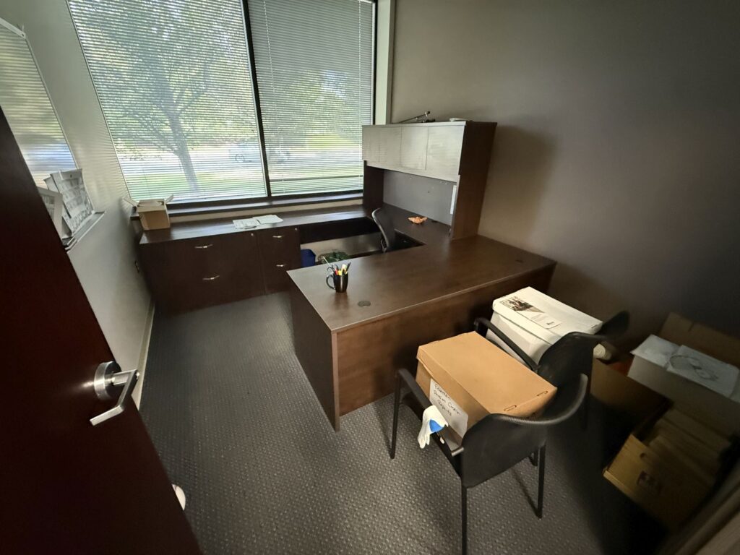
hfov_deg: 102.1
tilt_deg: -25.7
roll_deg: -1.4
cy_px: 278
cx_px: 370
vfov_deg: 85.7
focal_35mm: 14
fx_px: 299
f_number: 2.2
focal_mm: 2.22
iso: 1600
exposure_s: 1/30
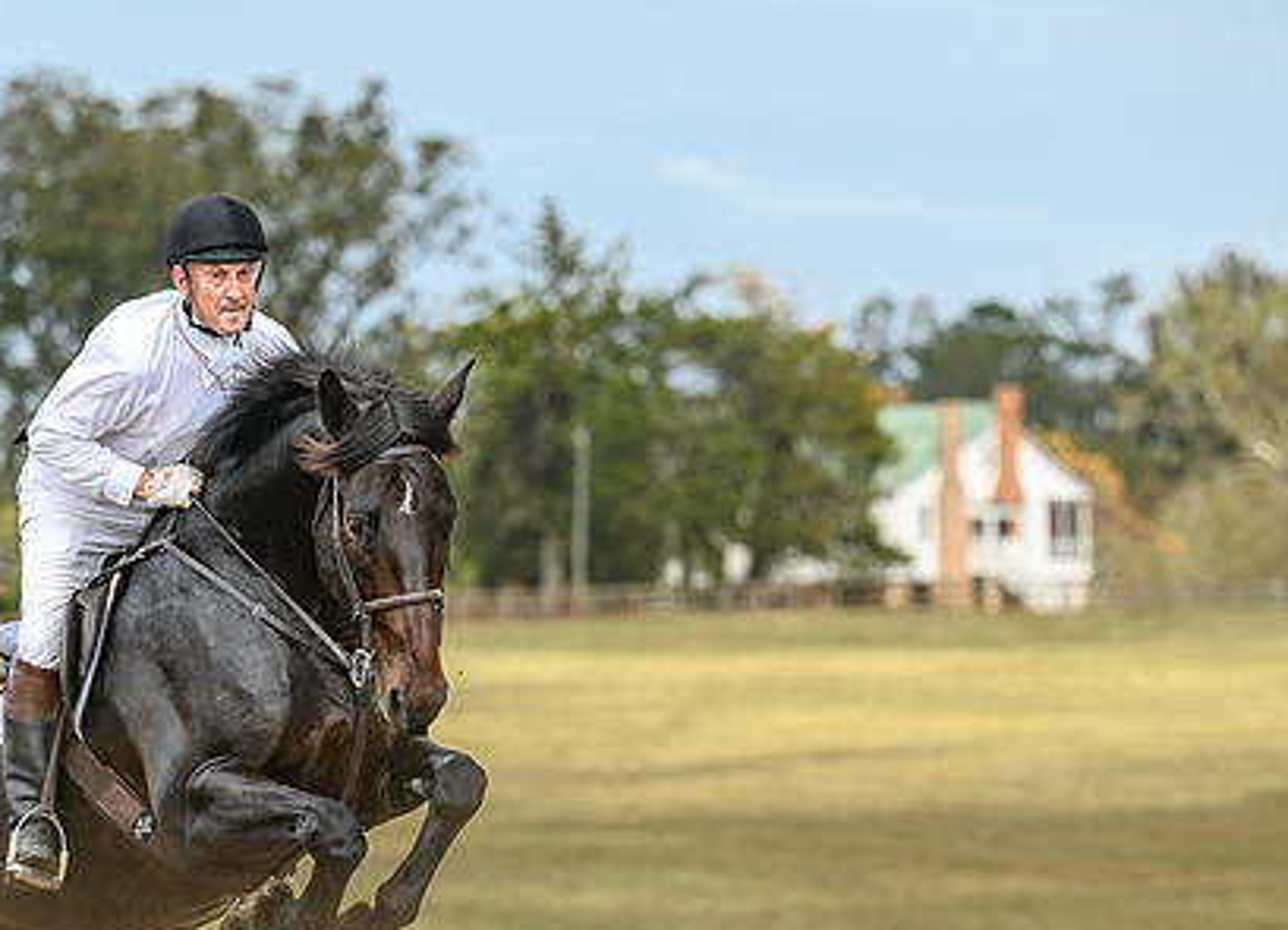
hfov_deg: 8.1
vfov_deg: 5.9
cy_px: 605
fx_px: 9065
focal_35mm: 247
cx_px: 418
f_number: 3.5
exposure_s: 1/1000
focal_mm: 140
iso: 400
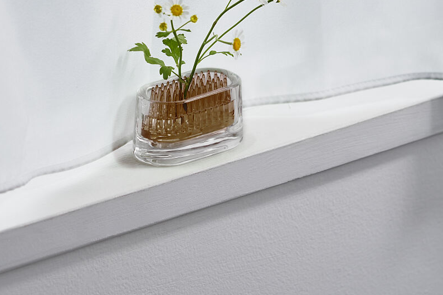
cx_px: 196
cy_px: 87
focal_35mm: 242
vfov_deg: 5.7
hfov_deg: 8.5
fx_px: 2978
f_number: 4
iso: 100
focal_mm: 105
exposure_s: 1/60
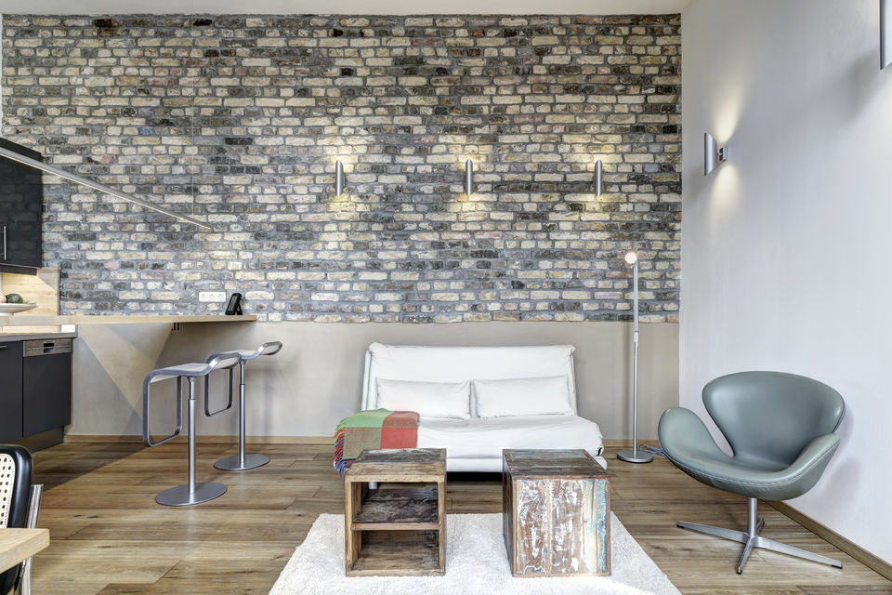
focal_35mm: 20
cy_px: 298
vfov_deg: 61.9
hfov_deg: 84.0
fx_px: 496
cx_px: 446
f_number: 11
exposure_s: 1/4
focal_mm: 20
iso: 125
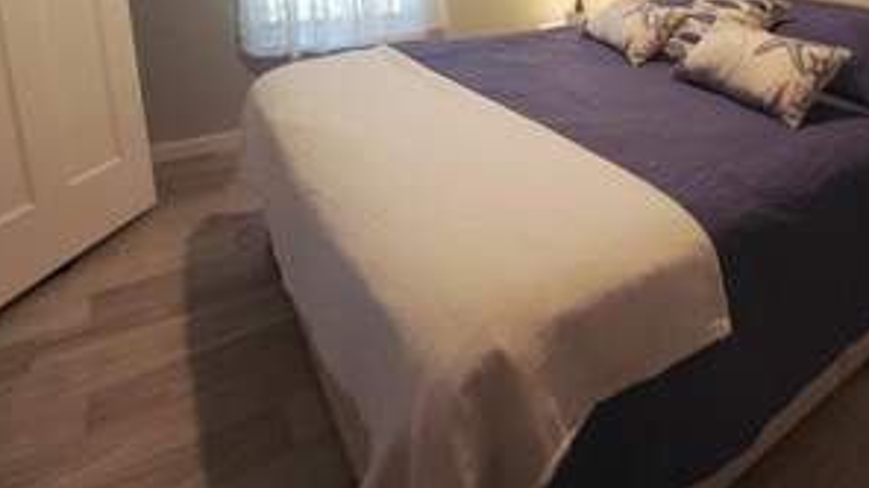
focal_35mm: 23
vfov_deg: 44.2
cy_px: 32
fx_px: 530
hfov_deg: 74.6
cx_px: 622
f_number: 2.2
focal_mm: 2.2
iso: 100
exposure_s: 1/30
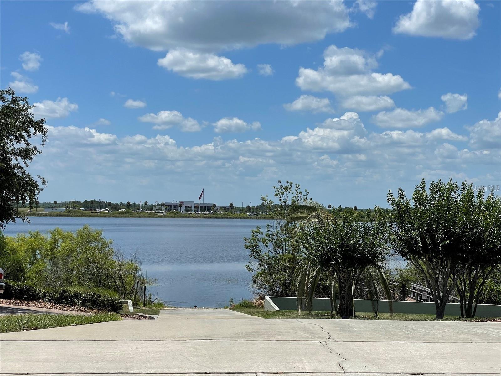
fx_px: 753
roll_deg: -0.5
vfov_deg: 28.0
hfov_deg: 36.8
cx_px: 250
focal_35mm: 52
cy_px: 188
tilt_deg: +2.2
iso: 25
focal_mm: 6
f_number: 2
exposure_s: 1/3425
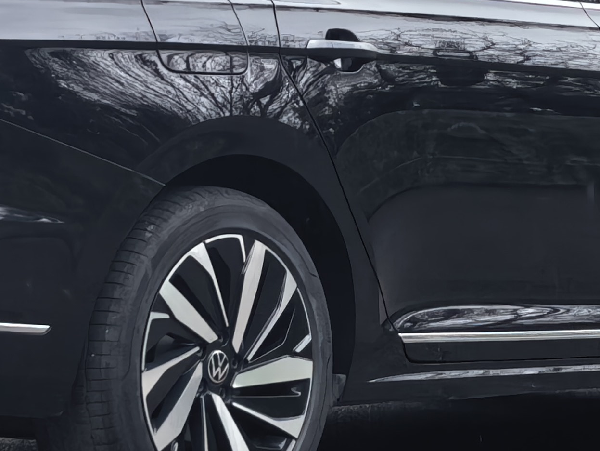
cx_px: 181
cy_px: 219
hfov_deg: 8.1
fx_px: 4213
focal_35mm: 243
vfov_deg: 6.1
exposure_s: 1/377
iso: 125
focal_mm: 6.98
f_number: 2
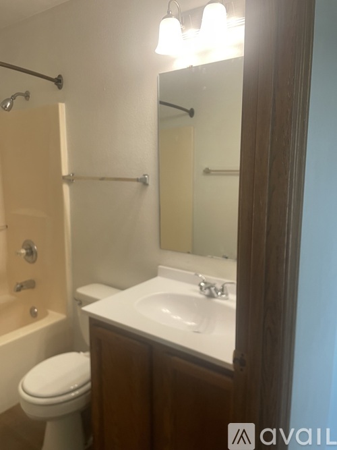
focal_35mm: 26
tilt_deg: -9.5
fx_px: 338
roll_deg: -0.4
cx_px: 168
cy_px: 225
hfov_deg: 53.0
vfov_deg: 67.3
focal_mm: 4.2
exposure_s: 1/60
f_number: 1.6
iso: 80
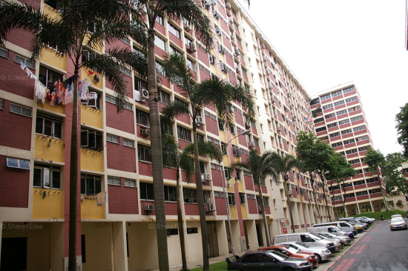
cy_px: 136
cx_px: 204
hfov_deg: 67.5
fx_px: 306
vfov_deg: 47.8
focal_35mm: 27
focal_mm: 18
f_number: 6.7
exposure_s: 1/20
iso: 200
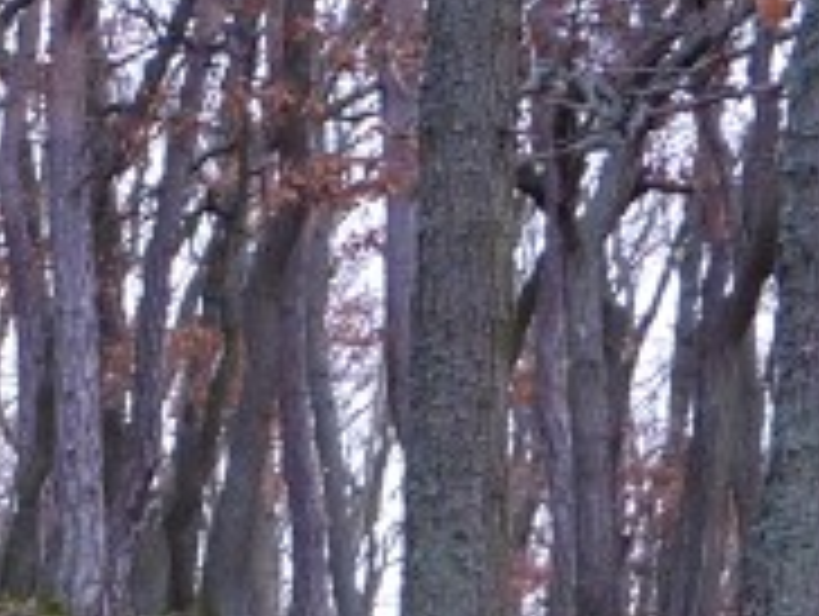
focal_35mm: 180
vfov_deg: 7.8
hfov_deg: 10.4
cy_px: 1412
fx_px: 4264
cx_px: -621
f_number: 3.5
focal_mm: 5.3
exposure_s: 1/30
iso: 80
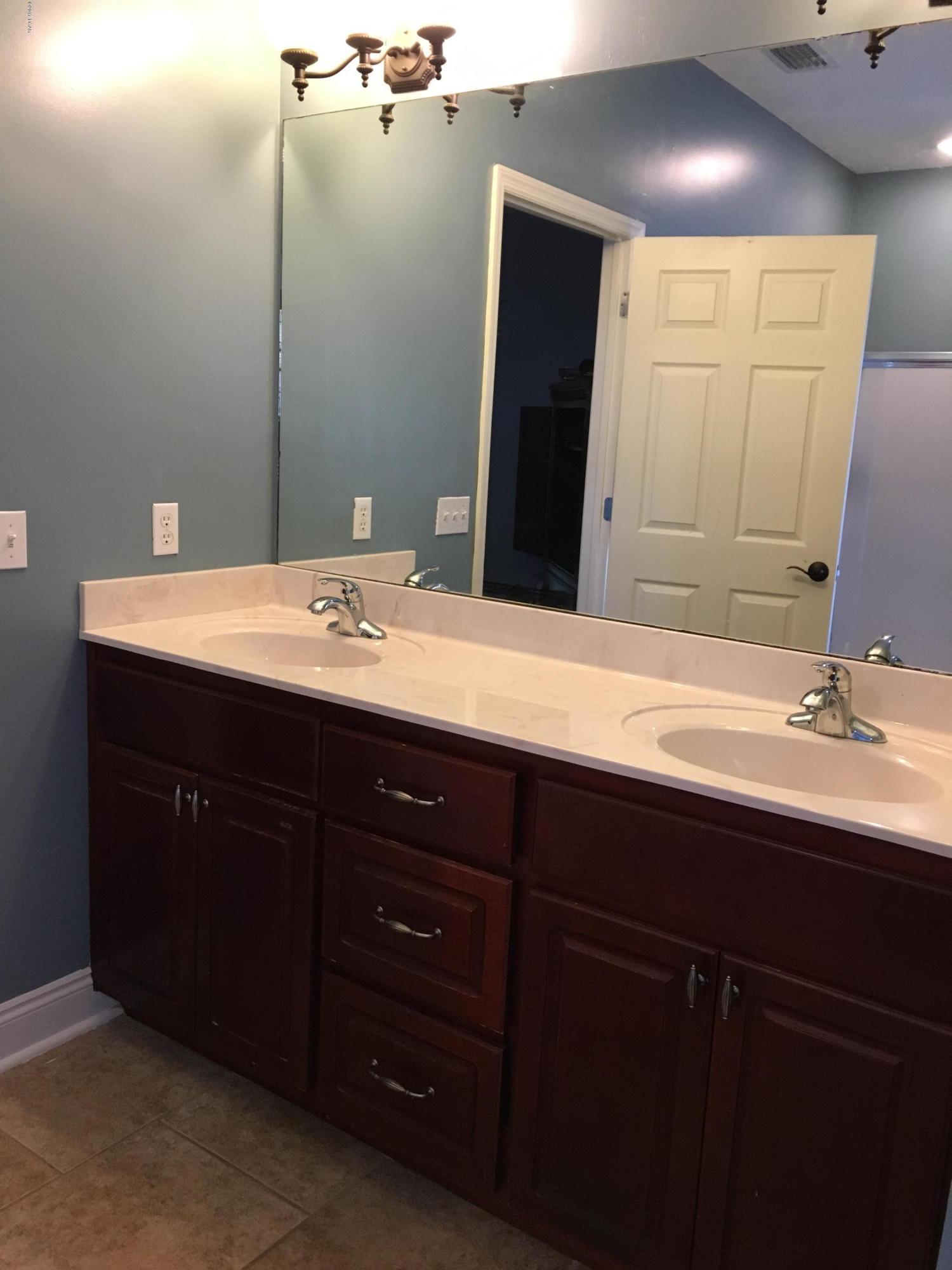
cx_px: 476
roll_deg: -2.5
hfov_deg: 48.2
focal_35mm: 29
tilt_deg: -12.0
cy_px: 635
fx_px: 1063
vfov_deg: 61.7
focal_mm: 4.15
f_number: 2.2
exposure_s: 1/30
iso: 160
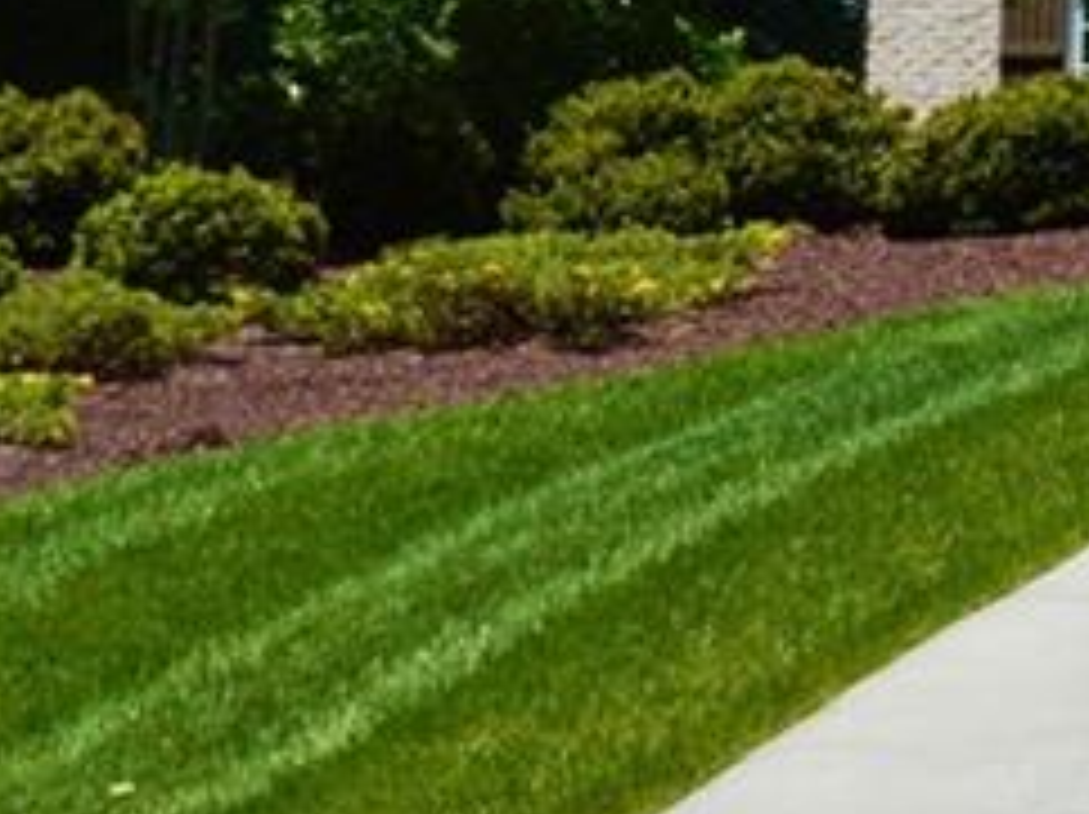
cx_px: 2259
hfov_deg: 9.9
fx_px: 5751
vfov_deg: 8.0
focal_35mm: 183
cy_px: -225
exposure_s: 1/400
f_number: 11
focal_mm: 30
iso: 400
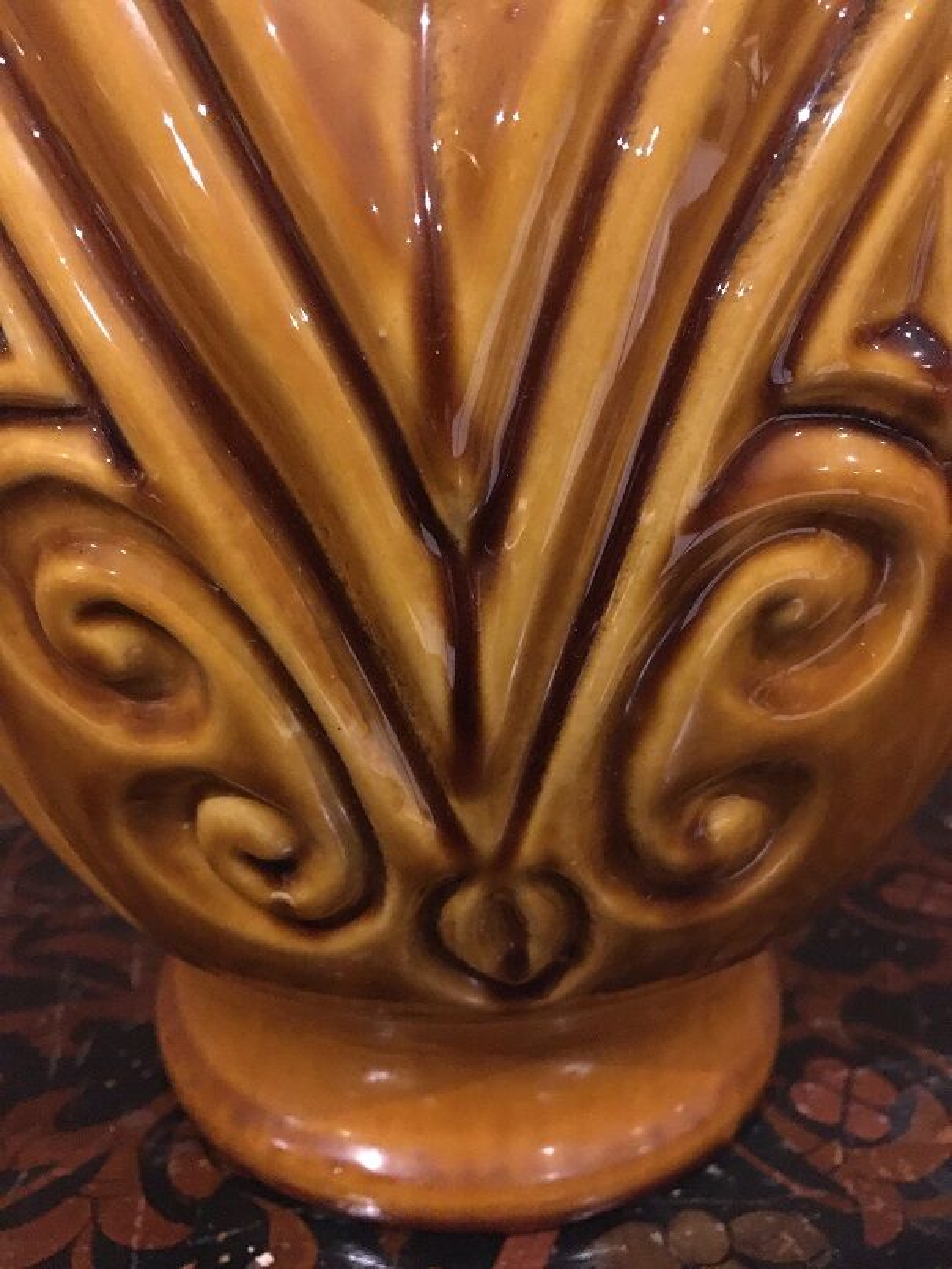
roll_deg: +2.1
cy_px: 634
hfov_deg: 48.2
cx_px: 476
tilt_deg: -20.2
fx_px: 1064
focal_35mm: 29
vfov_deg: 61.7
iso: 640
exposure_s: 1/17
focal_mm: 4.15
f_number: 2.2
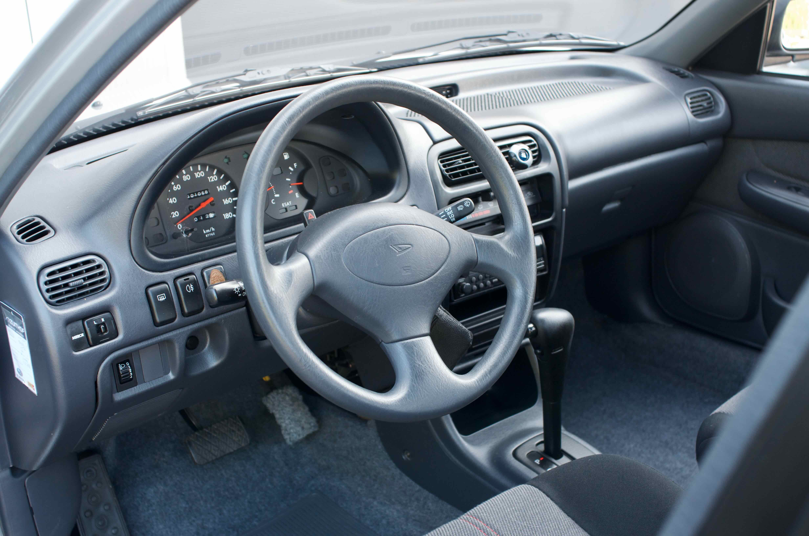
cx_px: 404
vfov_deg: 31.8
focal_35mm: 42
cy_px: 268
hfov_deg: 46.5
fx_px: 942
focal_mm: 28
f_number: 4.5
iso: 500
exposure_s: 1/80
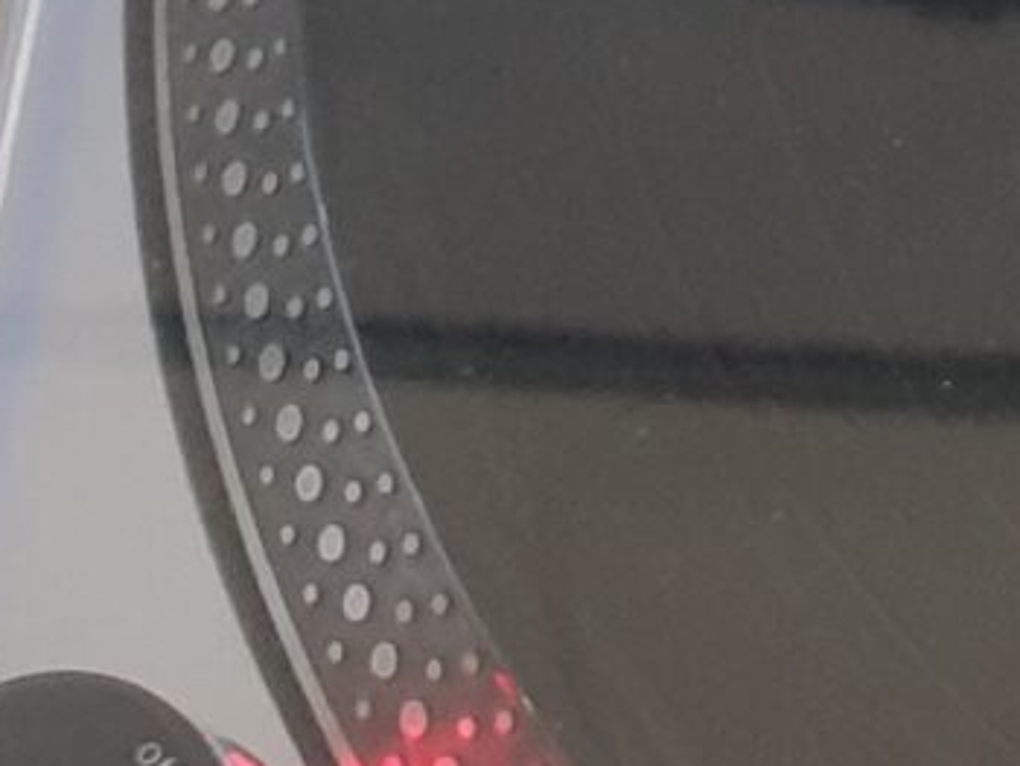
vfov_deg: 7.7
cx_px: 2661
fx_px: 5602
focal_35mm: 190
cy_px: -431
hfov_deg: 9.1
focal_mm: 4.3
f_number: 1.5
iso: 200
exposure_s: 1/50
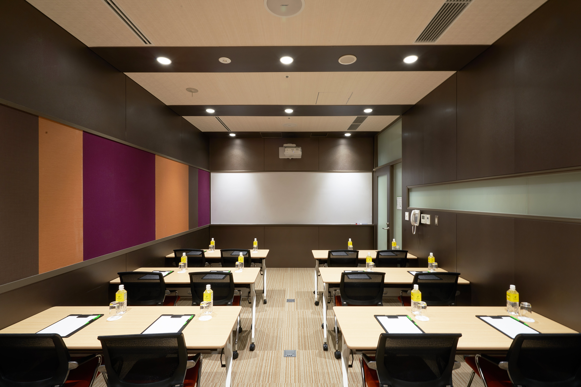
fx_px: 258
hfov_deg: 96.7
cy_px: 194
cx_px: 290
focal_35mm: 16
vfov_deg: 73.7
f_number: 22
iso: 100
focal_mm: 16
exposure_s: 2.5
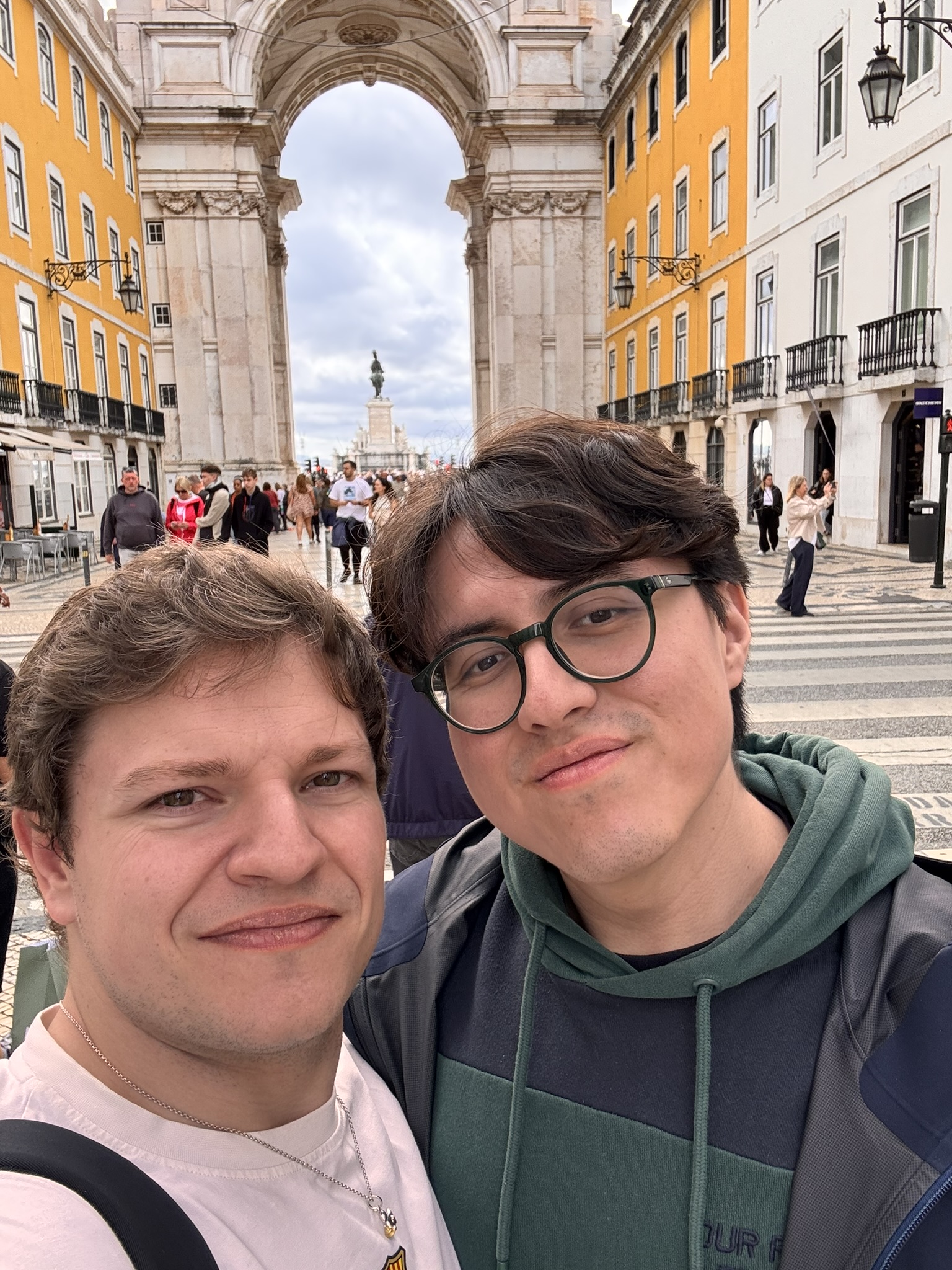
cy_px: 635
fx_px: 1100
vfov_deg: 60.0
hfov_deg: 46.8
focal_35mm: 30
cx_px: 476
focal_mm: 2.69
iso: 25
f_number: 1.9
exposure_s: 1/264
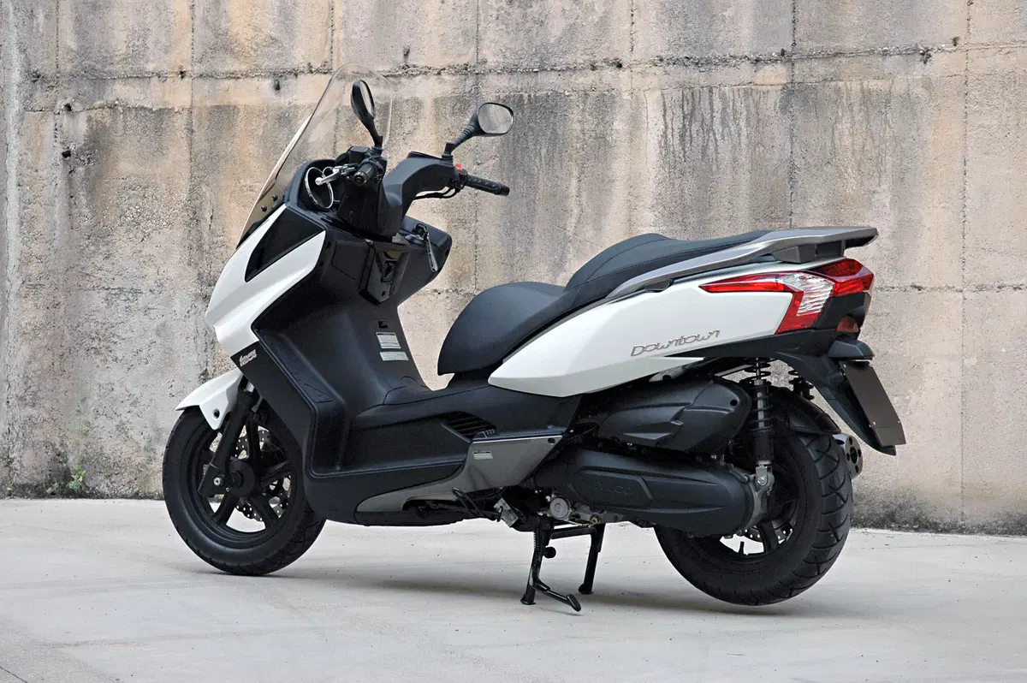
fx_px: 2565
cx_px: 514
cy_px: 342
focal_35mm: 90
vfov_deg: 15.2
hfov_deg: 22.6
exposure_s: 1/200
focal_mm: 60
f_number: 7.1
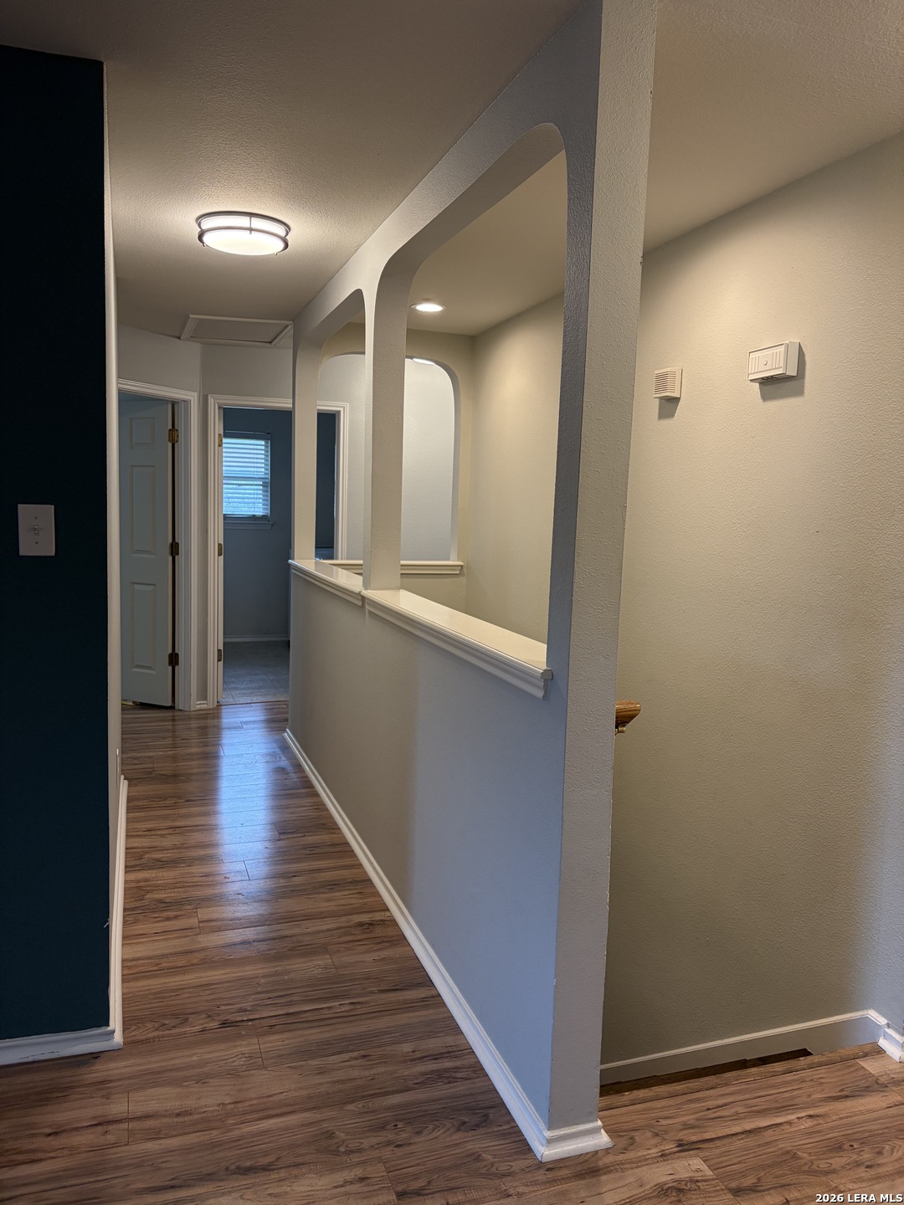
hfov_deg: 53.1
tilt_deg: -5.0
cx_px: 452
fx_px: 905
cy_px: 602
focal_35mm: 26
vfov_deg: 67.3
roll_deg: -1.8
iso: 160
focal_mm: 5.96
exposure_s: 1/120
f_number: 1.6
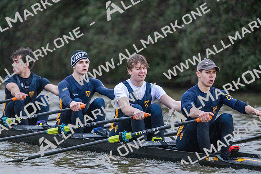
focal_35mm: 400
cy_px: 87
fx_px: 2901
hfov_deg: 5.2
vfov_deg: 3.4
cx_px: 130
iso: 20000
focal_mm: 400
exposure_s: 1/1600
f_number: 4.5
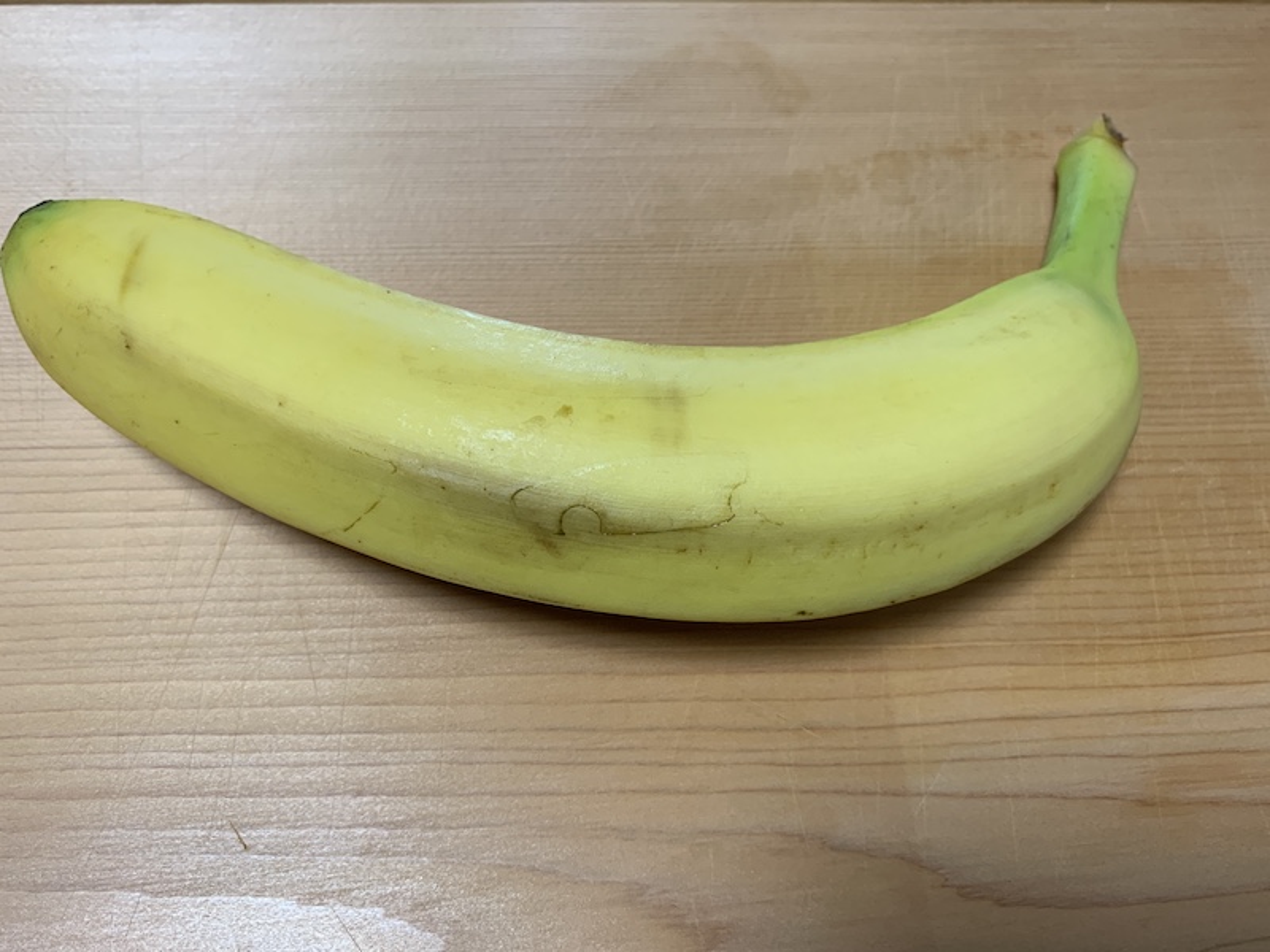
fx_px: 954
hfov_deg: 67.3
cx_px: 635
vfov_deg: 53.1
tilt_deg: -66.4
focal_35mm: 26
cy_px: 476
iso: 100
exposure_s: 1/60
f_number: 1.8
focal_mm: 4.25
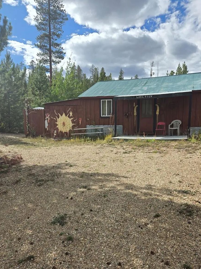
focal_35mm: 27
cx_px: 106
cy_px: 147
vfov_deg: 65.2
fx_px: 209
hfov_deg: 51.3
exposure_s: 1/2151
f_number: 1.8
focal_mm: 5.4
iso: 25
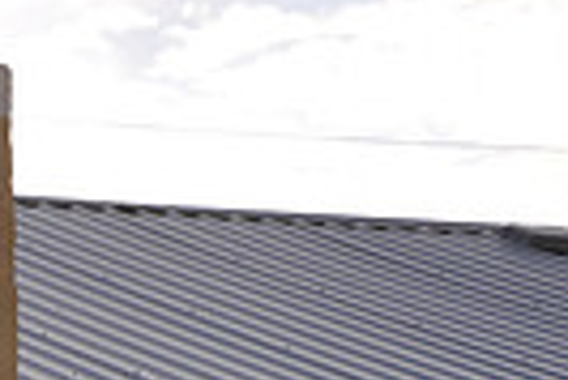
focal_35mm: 228
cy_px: 715
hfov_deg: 8.5
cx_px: -589
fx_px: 3604
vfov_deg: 5.9
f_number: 8
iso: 200
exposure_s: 1/200
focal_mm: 35
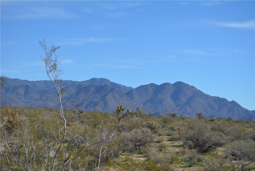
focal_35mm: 82
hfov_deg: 24.6
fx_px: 585
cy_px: 86
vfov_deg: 16.6
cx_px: 128
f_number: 7.1
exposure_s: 1/1600
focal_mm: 55
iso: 400
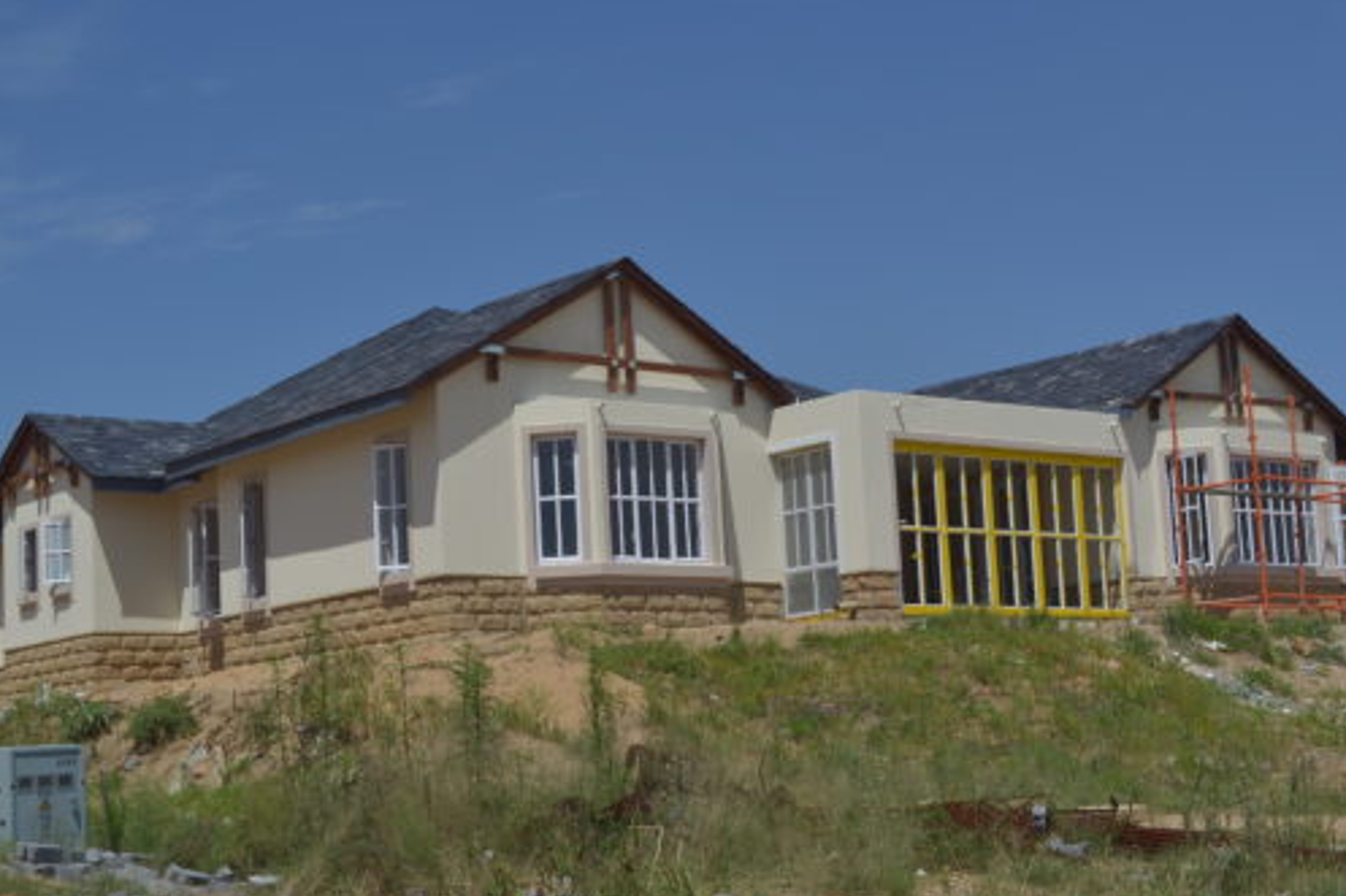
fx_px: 2168
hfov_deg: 34.5
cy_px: 479
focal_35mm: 58
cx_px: 634
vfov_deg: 23.4
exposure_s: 1/320
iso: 100
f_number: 9
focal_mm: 32
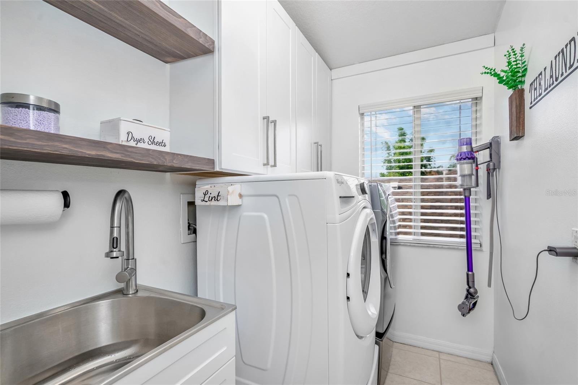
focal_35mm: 16
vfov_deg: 73.7
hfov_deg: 96.7
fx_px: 257
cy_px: 192
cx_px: 289
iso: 250
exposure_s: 1/60
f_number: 6.7
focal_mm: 16
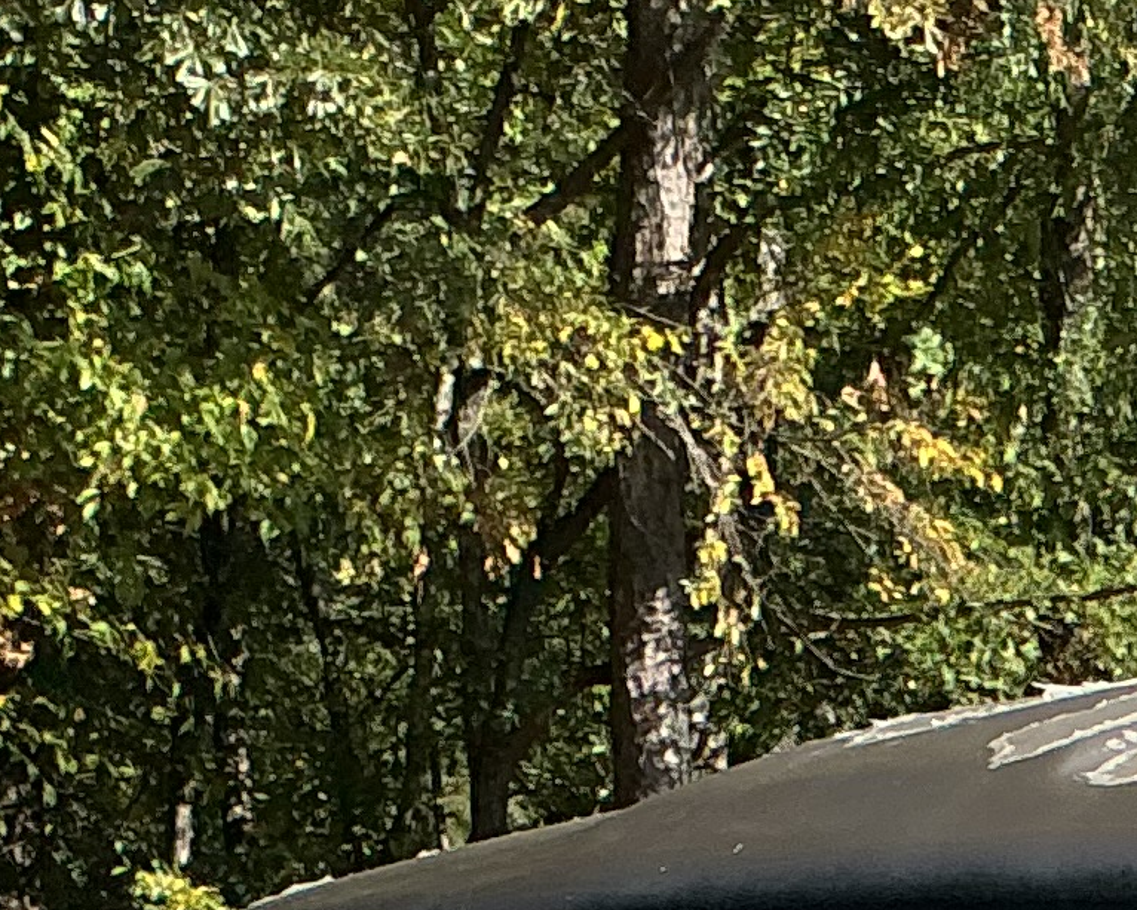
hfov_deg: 12.9
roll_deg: -1.3
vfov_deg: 9.3
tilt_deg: -4.7
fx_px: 5015
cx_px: 956
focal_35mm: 149
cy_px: 2185
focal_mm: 3
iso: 25
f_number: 1.8
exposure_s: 1/1195
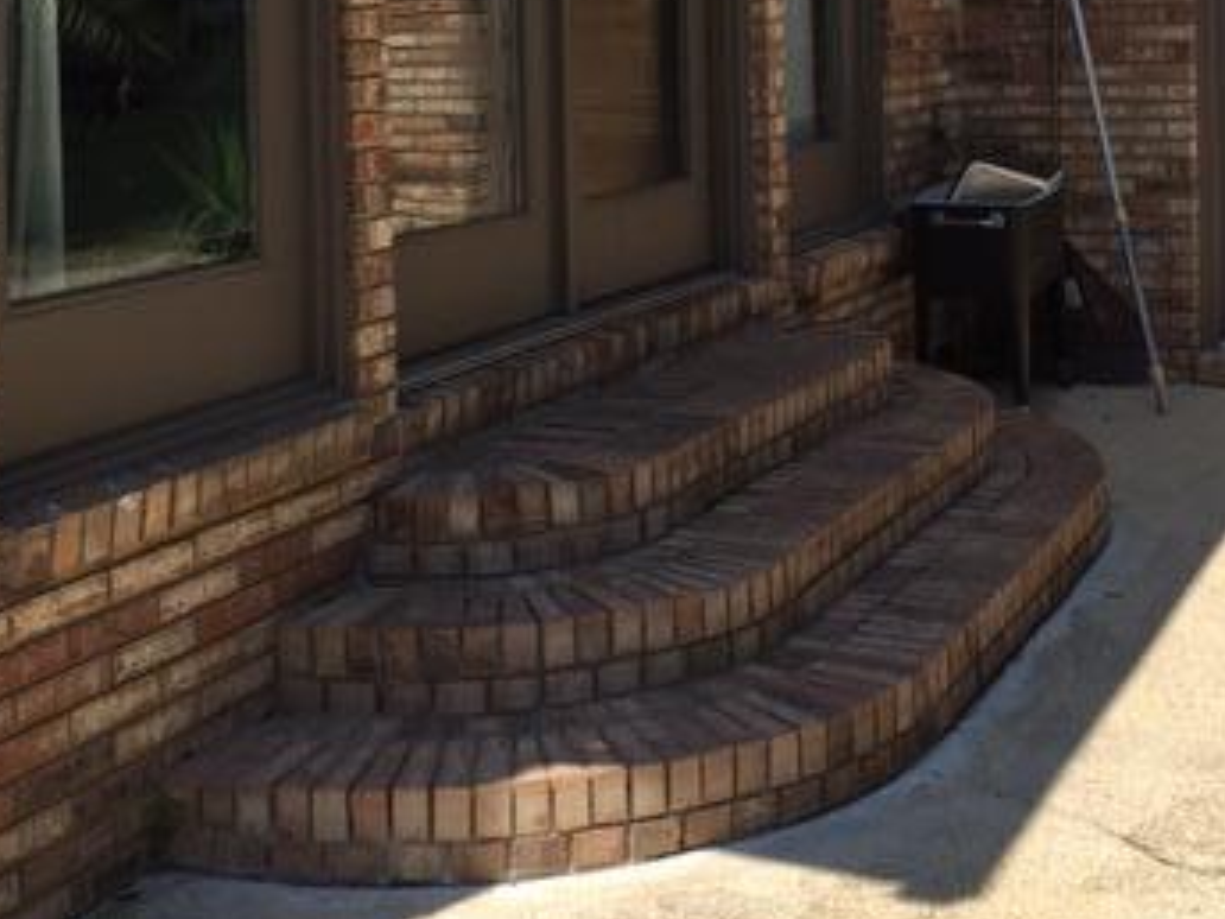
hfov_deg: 35.5
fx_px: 1911
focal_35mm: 54
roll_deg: +0.5
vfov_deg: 26.3
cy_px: 114
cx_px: 716
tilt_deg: -0.5
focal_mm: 4.15
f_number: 2.2
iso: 25
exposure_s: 1/1202
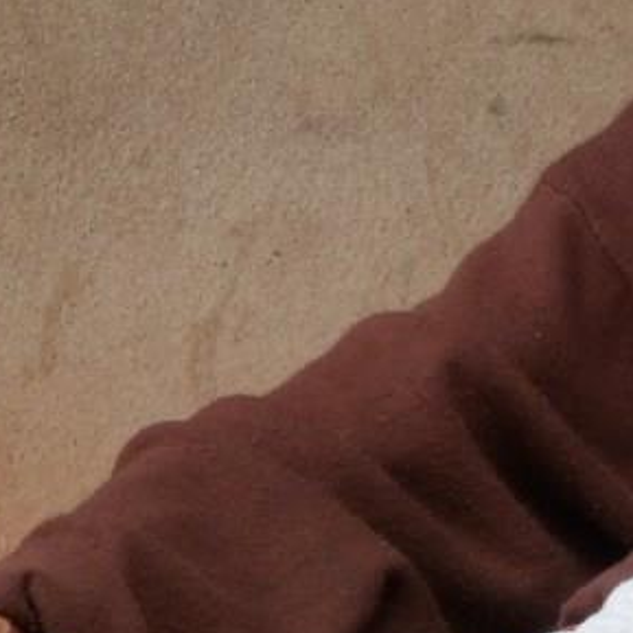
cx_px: 988
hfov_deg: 2.0
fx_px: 18247
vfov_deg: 2.0
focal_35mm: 882
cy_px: -149
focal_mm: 50.5
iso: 125
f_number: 5.7
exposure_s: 1/100
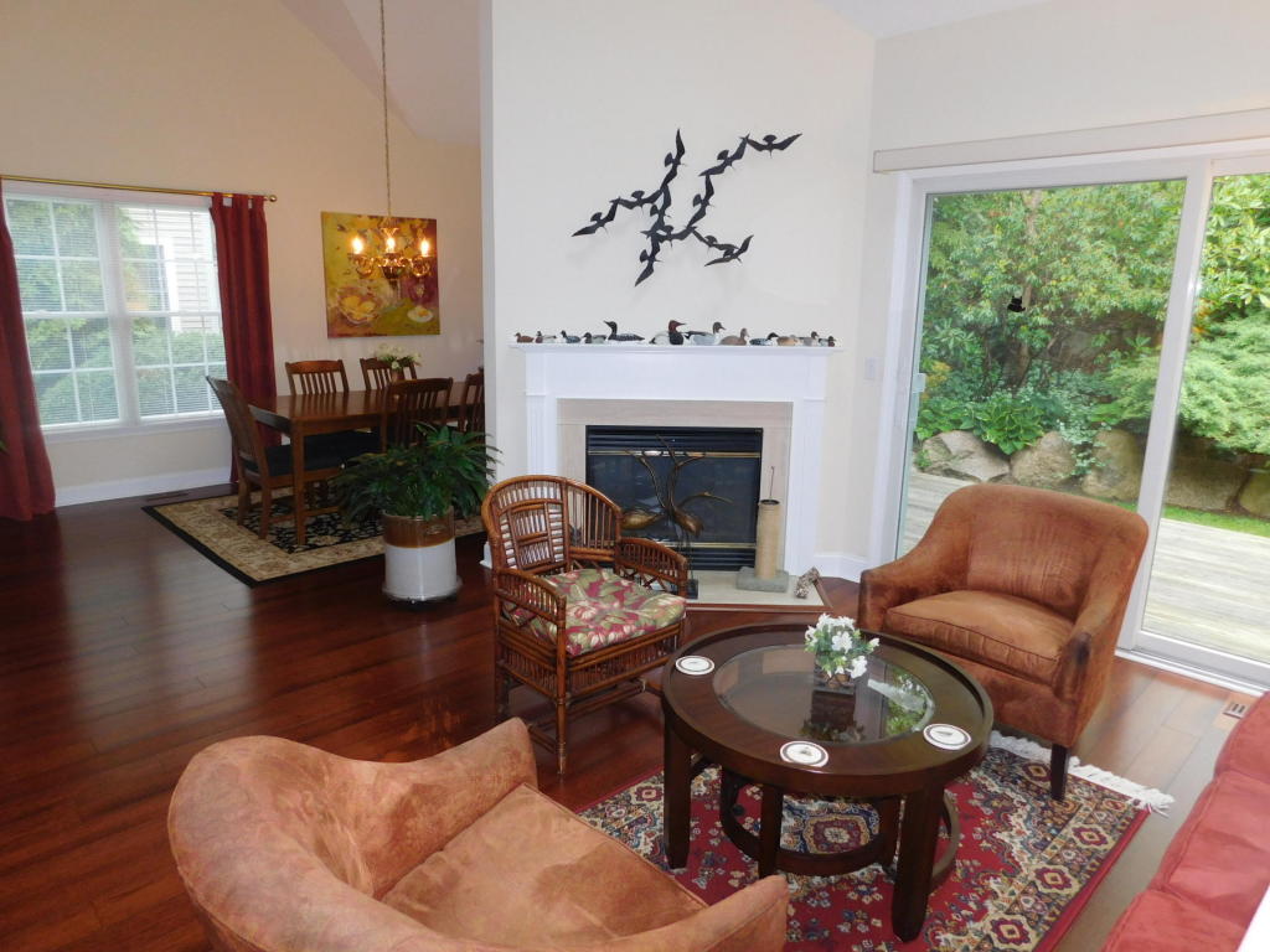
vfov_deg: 58.9
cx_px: 635
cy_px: 476
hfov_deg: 73.9
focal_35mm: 23
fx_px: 844
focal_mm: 4
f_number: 3
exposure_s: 1/30
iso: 200
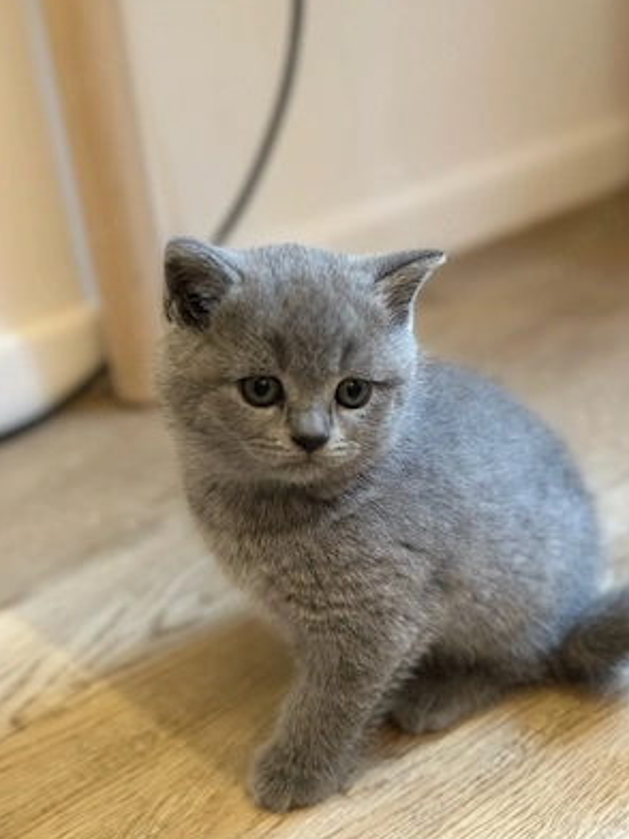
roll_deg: +6.7
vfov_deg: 38.9
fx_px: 1187
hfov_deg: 29.7
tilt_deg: -25.5
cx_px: 319
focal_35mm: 49
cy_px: 420
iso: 400
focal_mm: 6.86
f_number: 1.78
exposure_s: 1/46
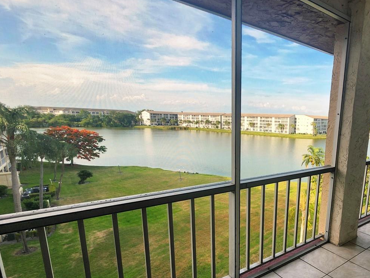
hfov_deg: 75.3
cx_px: 260
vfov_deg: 62.6
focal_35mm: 21
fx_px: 225
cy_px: 174
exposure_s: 1/263
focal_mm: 1.74
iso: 40
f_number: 2.2
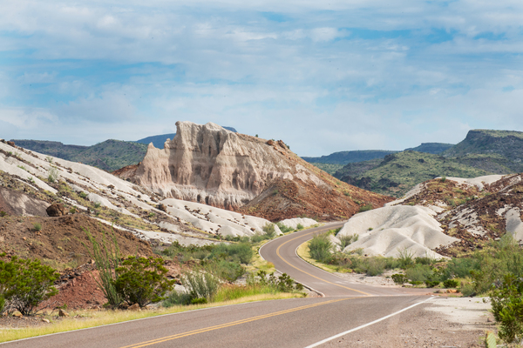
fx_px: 1816
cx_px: 262
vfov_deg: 11.0
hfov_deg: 16.4
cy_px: 174
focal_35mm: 125
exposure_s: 1/125
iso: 400
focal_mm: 125
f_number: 25
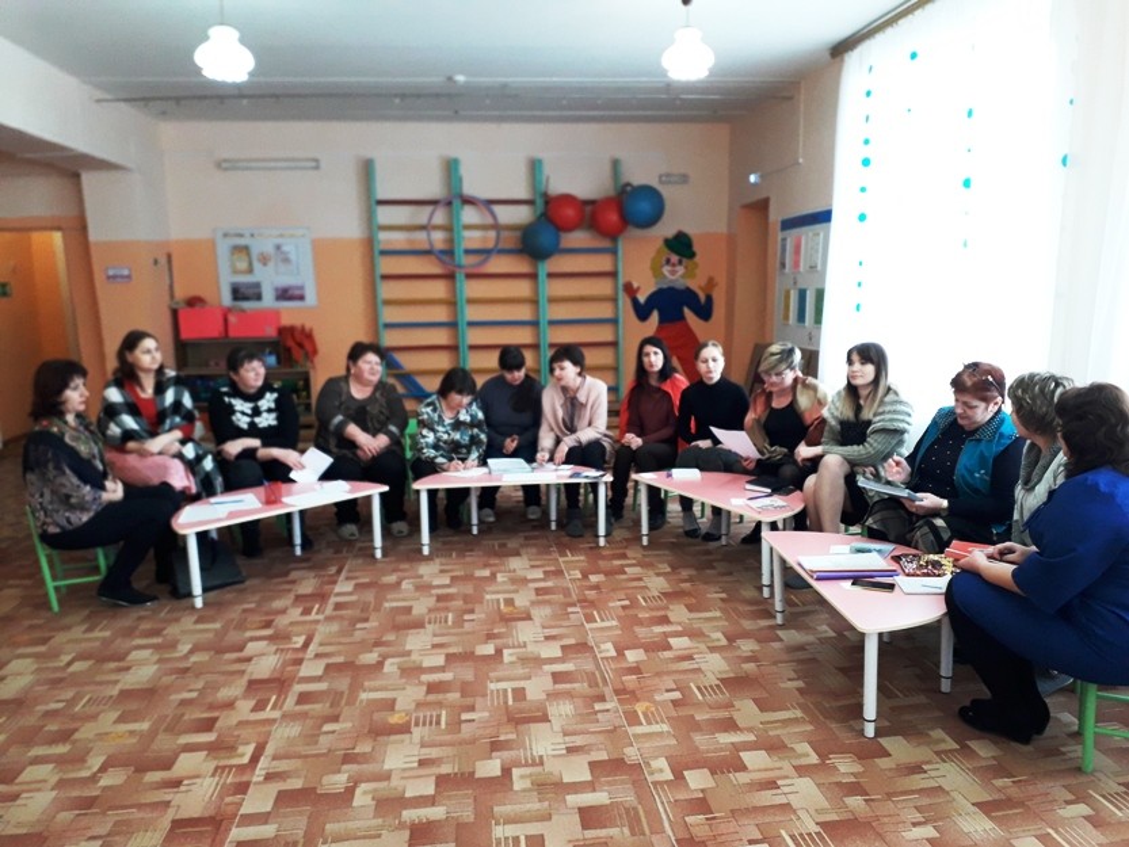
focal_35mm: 27
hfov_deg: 65.3
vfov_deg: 51.4
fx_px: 881
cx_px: 564
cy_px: 424
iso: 160
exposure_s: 1/33
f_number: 1.9
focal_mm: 3.6
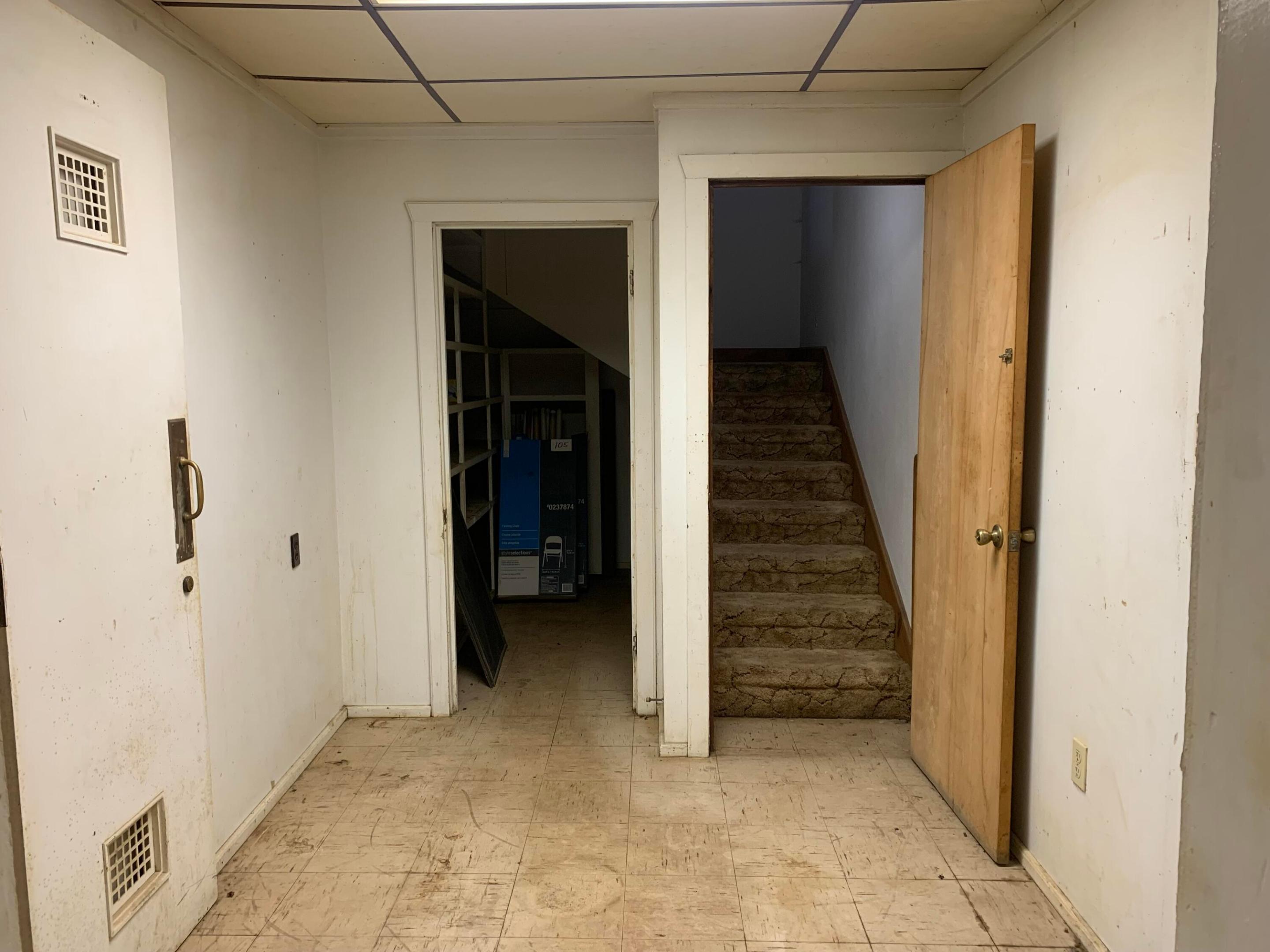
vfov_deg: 53.1
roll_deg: +1.2
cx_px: 635
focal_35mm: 26
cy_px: 476
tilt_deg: -8.1
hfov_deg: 67.3
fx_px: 954
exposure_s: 1/60
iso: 80
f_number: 1.8
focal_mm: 4.25
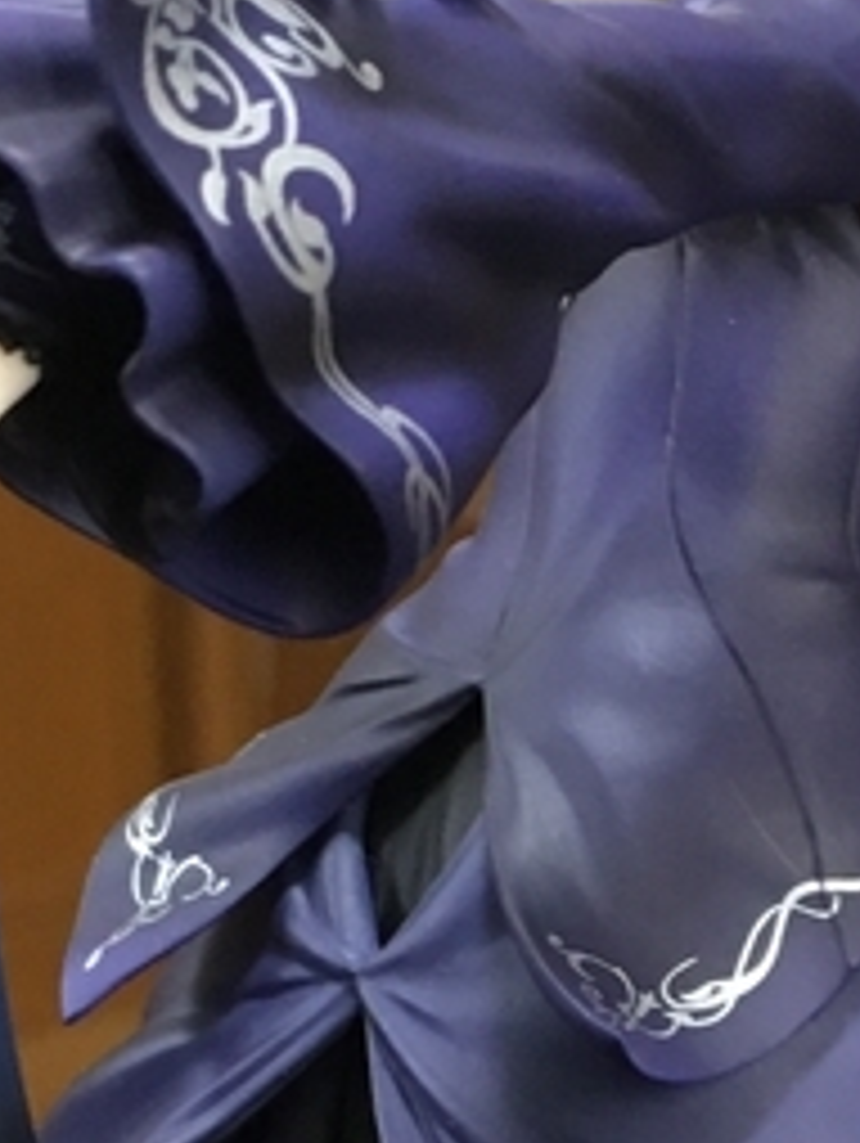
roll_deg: -0.1
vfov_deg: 14.0
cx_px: 837
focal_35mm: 137
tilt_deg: -18.3
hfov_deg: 10.8
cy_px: 1350
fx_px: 4531
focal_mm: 4.15
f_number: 2.2
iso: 64
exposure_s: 1/15
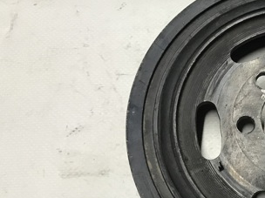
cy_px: 123
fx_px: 451
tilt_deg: -71.8
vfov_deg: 24.7
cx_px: 265
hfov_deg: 30.4
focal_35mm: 59
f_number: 1.8
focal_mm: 3.99
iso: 32
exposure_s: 1/33
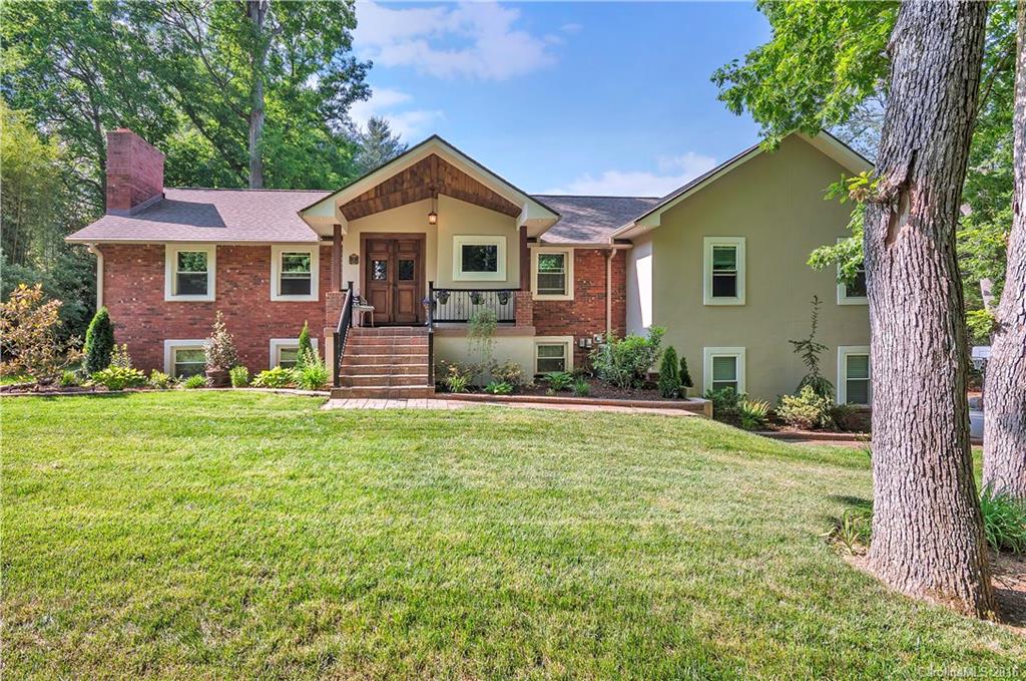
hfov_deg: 100.5
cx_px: 513
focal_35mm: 15
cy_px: 340
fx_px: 427
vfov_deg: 77.1
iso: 100
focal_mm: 10
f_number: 8
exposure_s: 1/160
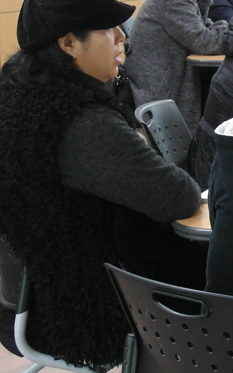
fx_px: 1290
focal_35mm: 127
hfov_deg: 9.9
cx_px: 372
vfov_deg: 16.4
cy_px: 129
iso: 200
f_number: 2.2
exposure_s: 1/30
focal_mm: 7.8
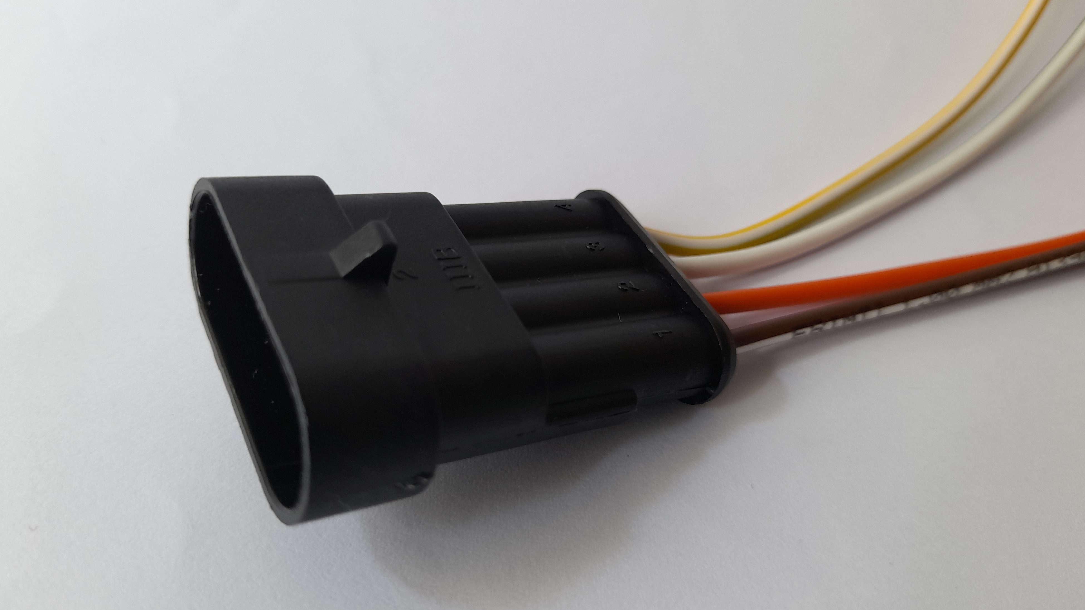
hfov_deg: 67.9
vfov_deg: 41.5
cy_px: 305
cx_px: 540
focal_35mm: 28
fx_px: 806
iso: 64
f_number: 2
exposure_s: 1/50
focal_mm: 4.6
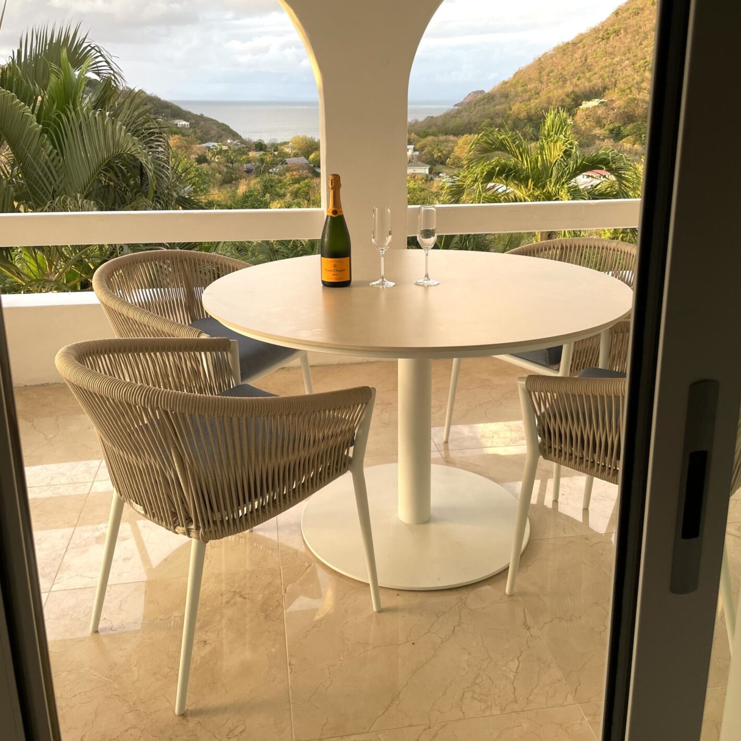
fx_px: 751
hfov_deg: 52.5
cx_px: 367
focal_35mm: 31
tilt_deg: -14.0
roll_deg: +0.5
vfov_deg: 52.2
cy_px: 299
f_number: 1.6
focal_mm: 4.2
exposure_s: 1/127
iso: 32
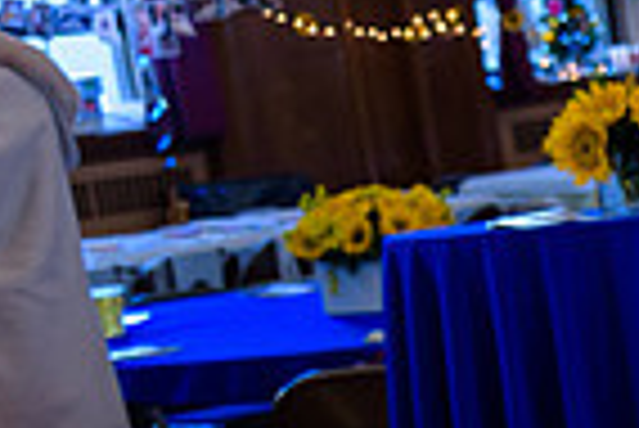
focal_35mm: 155
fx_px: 2754
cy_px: 768
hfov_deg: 11.8
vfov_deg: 8.5
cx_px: 1278
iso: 800
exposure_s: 1/125
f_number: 4
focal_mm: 38
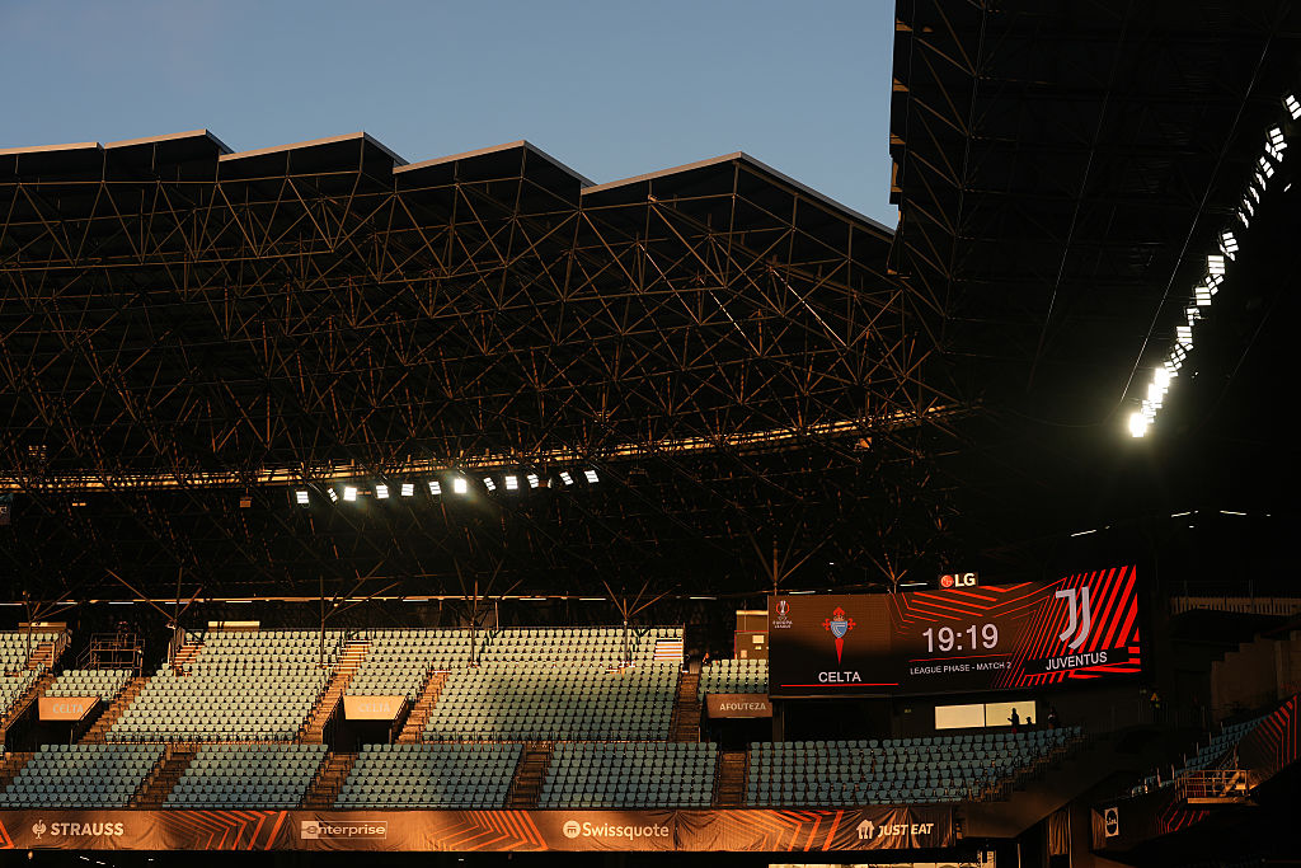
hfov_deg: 33.4
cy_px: 434
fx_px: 2168
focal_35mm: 60
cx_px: 650
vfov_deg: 22.6
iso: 125
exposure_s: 1/500
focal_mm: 60
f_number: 5
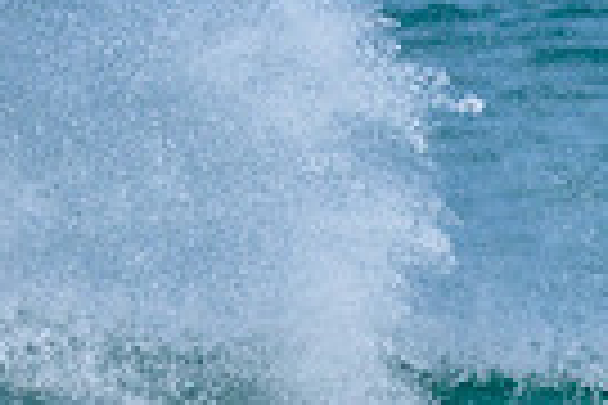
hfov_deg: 0.4
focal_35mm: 4731
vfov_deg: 0.3
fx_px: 79895
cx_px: 61
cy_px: 650
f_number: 6.3
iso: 320
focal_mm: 800
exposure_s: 1/2000
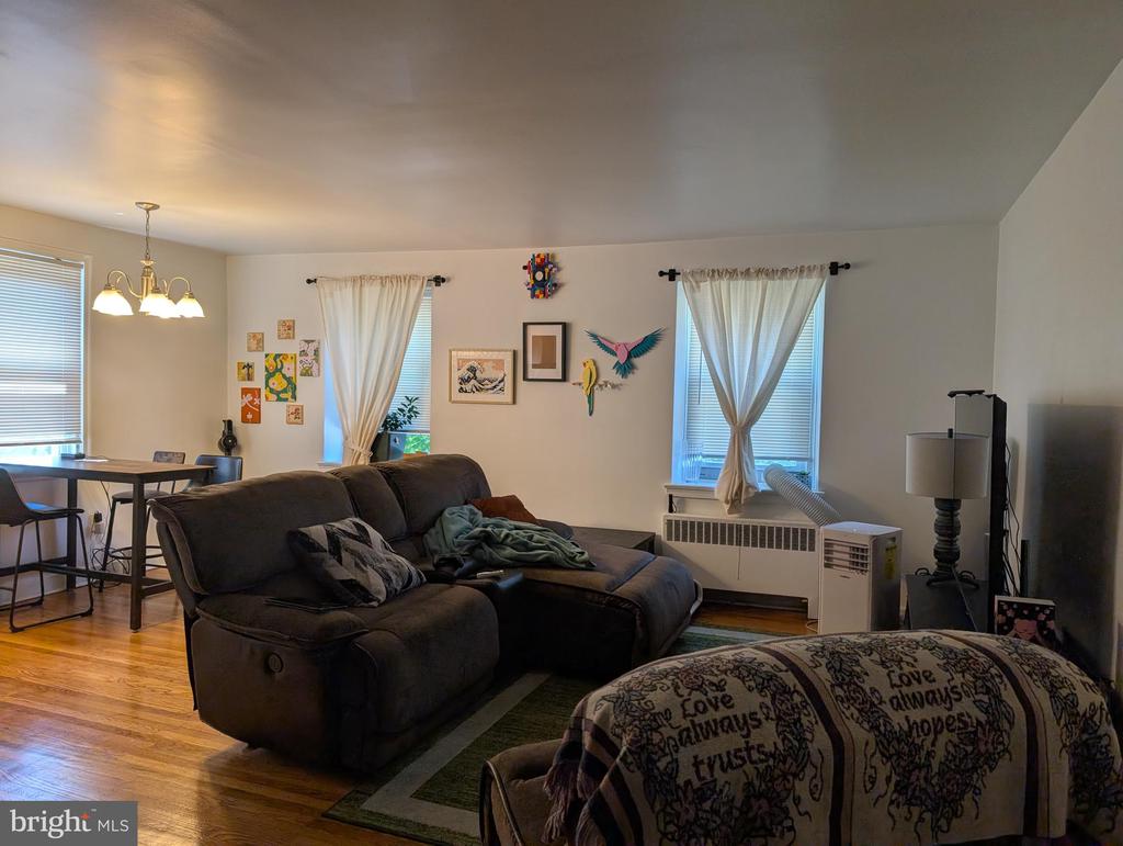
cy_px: 423
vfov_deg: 56.9
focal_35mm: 24
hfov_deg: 71.5
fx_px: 780
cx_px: 562
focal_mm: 6.9
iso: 112
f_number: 1.68
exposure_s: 1/120
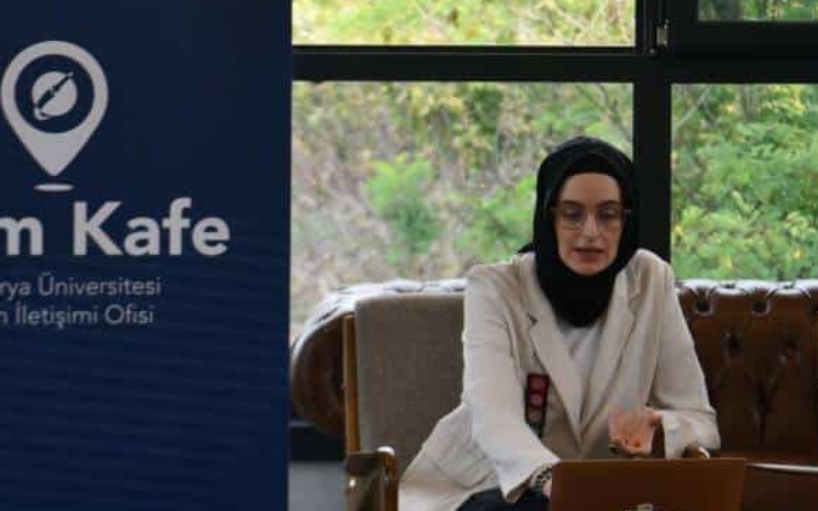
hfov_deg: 12.5
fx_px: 3723
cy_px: 127
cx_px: 586
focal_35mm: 167
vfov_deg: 7.8
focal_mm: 62
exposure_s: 1/250
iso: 320
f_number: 4
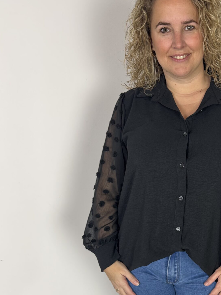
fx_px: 358
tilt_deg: -19.9
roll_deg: -1.1
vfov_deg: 43.4
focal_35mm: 42
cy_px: 220
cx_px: 188
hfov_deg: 33.0
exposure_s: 1/50
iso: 160
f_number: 1.78
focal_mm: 6.76
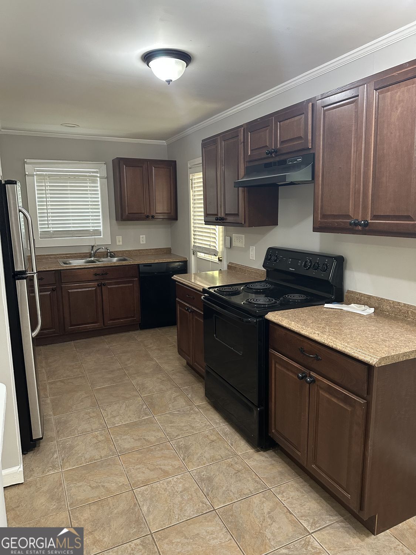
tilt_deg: -8.8
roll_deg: +1.0
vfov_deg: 71.6
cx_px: 208
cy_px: 278
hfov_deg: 56.8
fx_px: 385
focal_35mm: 24
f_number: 1.78
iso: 400
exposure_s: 1/60
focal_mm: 6.86
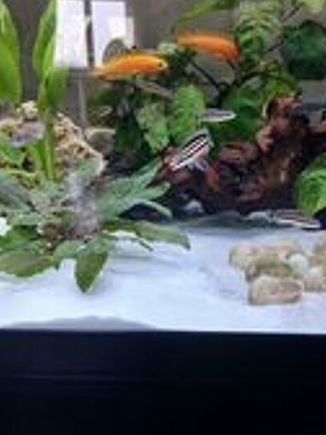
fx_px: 389
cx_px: 185
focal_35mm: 31
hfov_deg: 45.3
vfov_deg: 58.3
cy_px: 202
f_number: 1.8
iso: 40
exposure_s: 1/50
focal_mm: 3.98
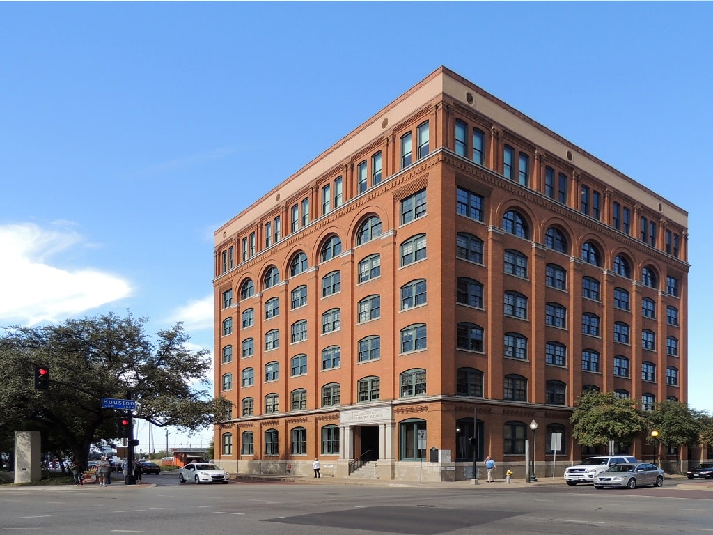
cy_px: 268
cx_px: 356
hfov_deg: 71.6
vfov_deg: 56.8
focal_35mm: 24
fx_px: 494
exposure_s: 1/640
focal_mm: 4.3
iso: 100
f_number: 3
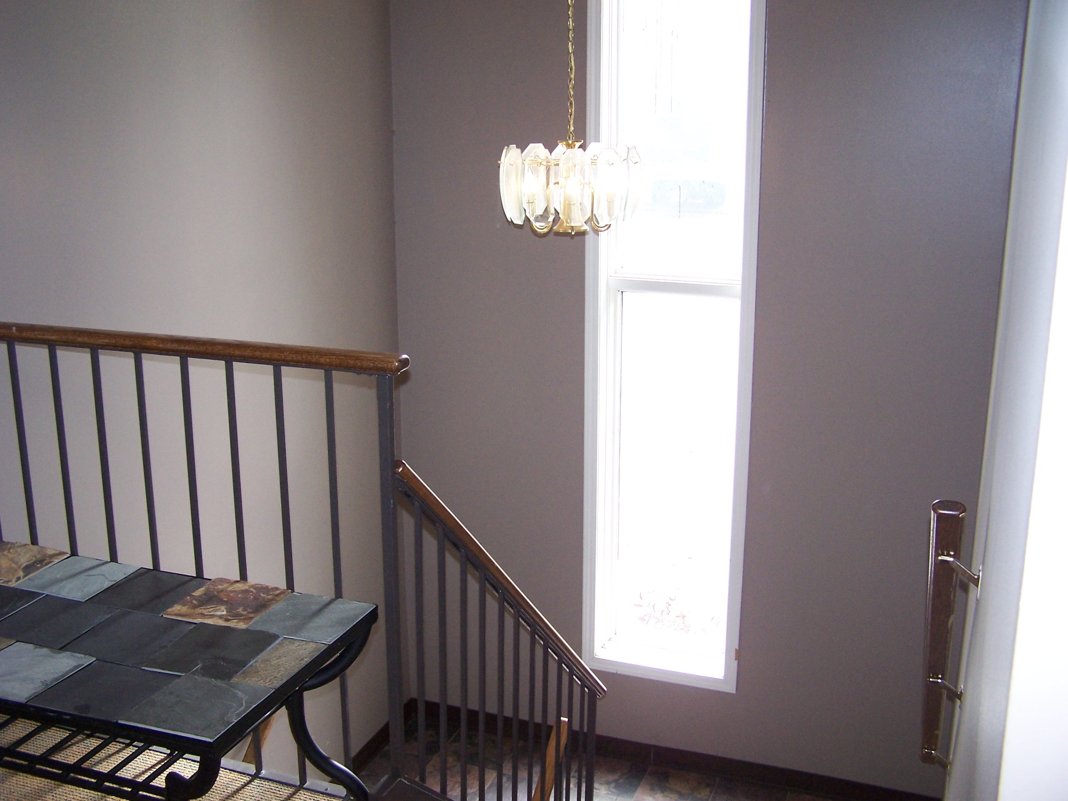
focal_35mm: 38
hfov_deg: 49.0
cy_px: 400
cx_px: 534
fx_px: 1172
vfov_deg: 37.7
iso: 140
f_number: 2.8
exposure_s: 1/90
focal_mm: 6.3
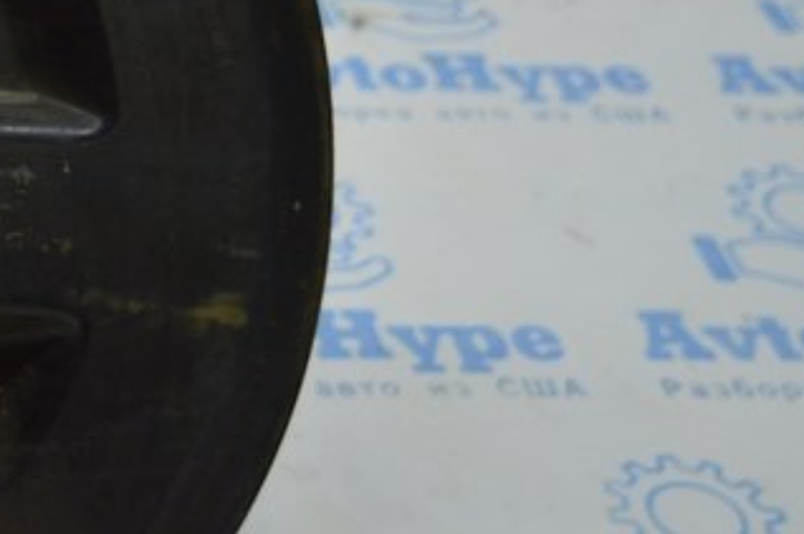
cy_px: 22
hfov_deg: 16.0
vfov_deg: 11.7
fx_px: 2587
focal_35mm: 116
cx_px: -453
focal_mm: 24
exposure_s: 1/100
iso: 400
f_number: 4
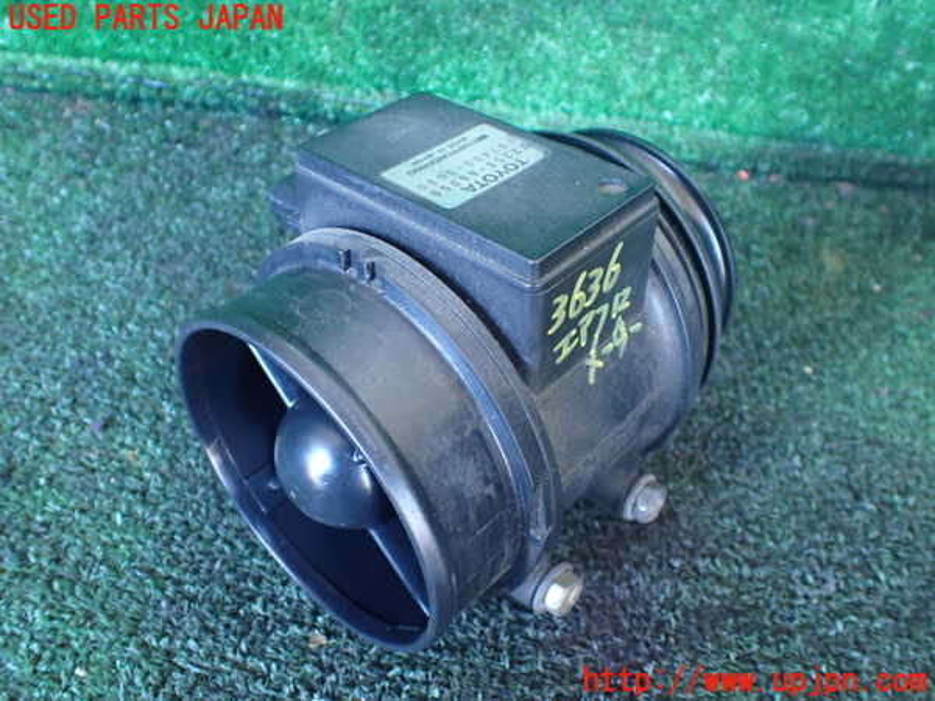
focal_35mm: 30
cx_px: 468
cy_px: 350
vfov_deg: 46.8
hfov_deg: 60.0
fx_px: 810
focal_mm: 5.4
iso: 800
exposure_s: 1/30
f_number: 2.3
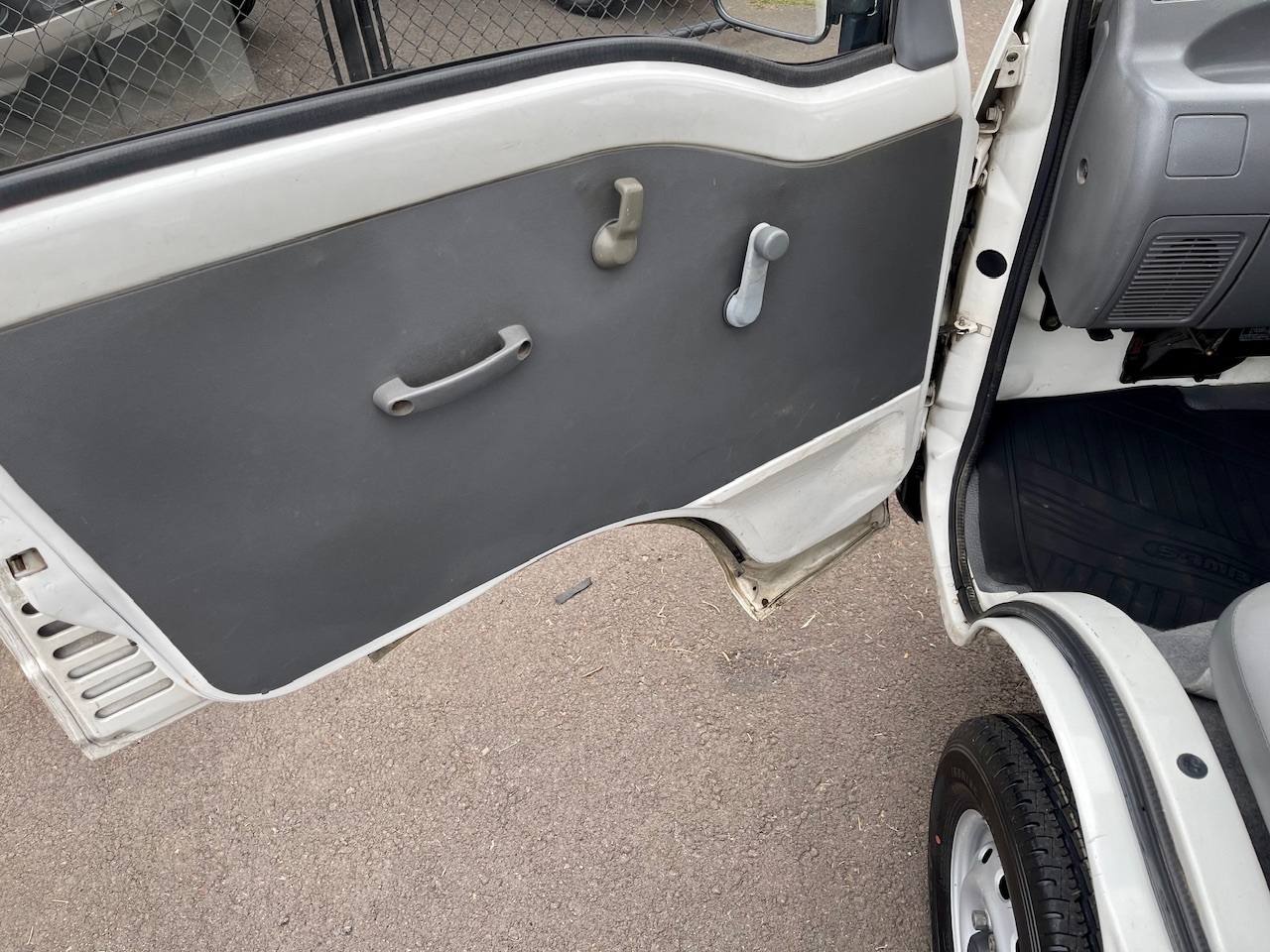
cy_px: 476
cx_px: 635
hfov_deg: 69.4
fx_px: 917
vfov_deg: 54.9
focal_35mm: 25
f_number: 1.6
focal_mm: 5.1
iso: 32
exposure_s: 1/173
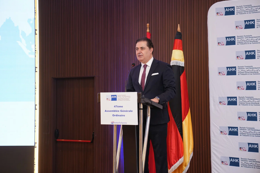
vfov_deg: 19.7
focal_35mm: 69
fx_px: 498
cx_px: 126
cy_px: 84
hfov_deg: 29.2
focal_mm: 65
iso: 1000
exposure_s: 1/160
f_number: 2.8
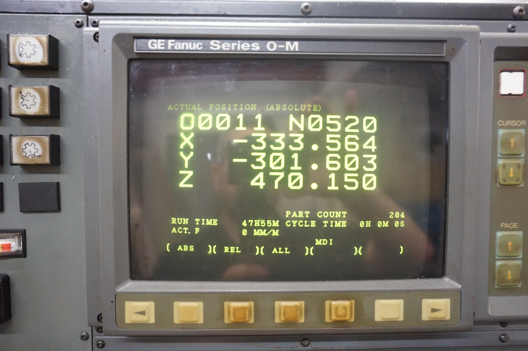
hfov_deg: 73.8
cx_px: 264
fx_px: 352
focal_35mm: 24
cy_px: 176
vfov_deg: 53.1
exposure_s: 1/60
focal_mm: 16
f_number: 3.5
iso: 2500
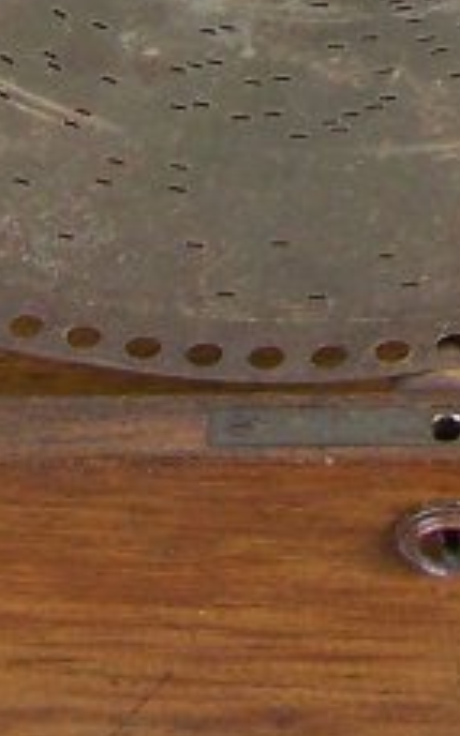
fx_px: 4235
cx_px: 489
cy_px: -710
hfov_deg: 6.2
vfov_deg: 9.3
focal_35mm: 211
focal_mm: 6.3
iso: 80
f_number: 2.8
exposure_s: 1/30
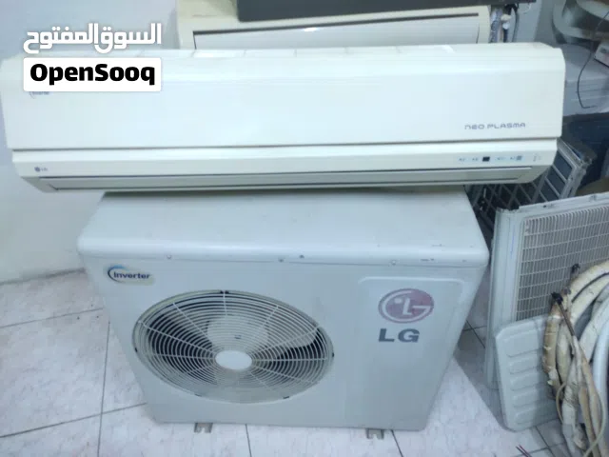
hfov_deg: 67.3
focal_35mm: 26
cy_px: 228
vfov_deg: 53.1
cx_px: 304
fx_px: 457
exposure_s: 1/15285
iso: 369
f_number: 1.79
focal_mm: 4.74
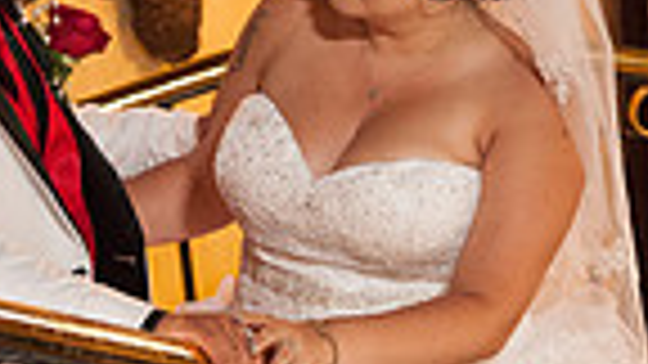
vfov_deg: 5.4
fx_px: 3832
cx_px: 241
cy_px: 265
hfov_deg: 9.7
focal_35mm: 223
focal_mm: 68
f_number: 4.5
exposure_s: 1/80
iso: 4000
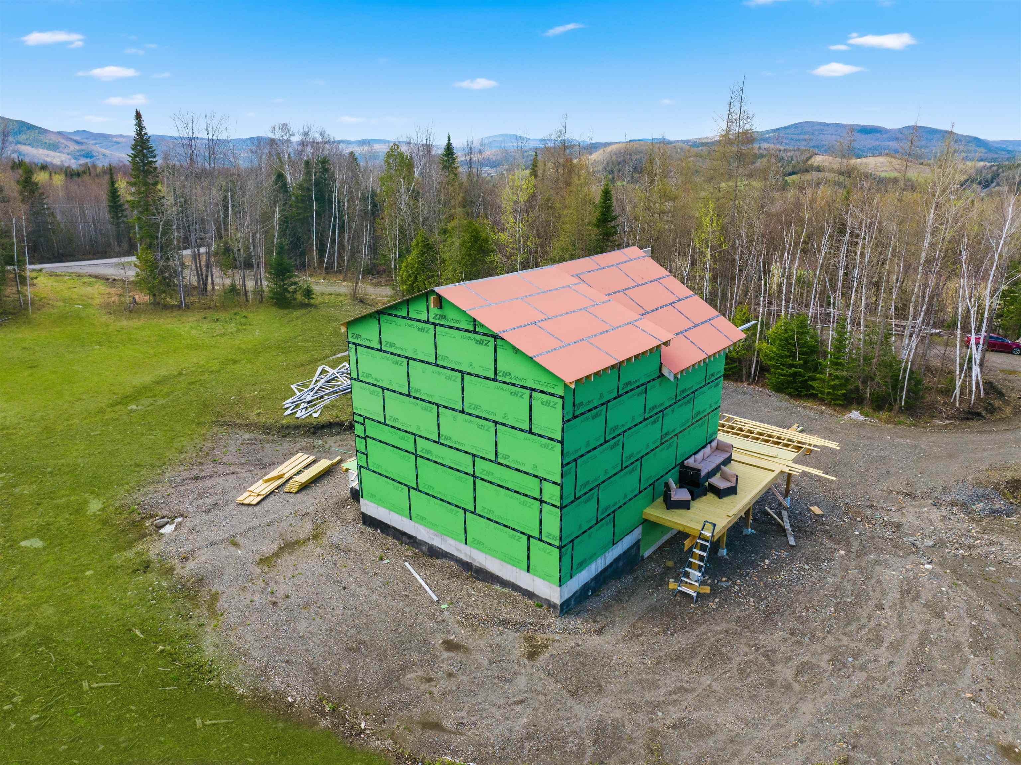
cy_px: 382
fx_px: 707
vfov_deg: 56.8
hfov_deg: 71.6
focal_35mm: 24
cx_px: 510
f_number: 2.8
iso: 290
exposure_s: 1/1000
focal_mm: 12.3
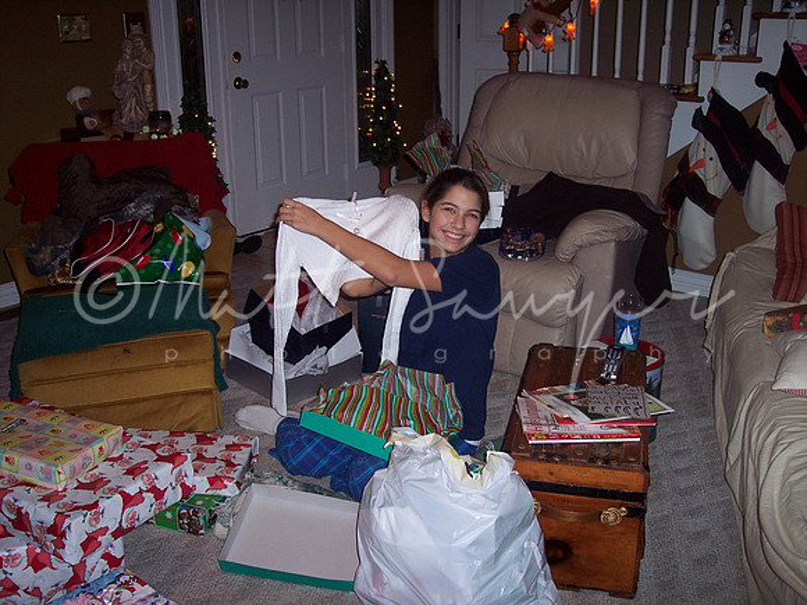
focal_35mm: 39
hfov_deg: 47.9
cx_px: 404
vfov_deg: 36.8
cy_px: 302
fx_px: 909
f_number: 2.8
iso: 100
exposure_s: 1/60
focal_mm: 8
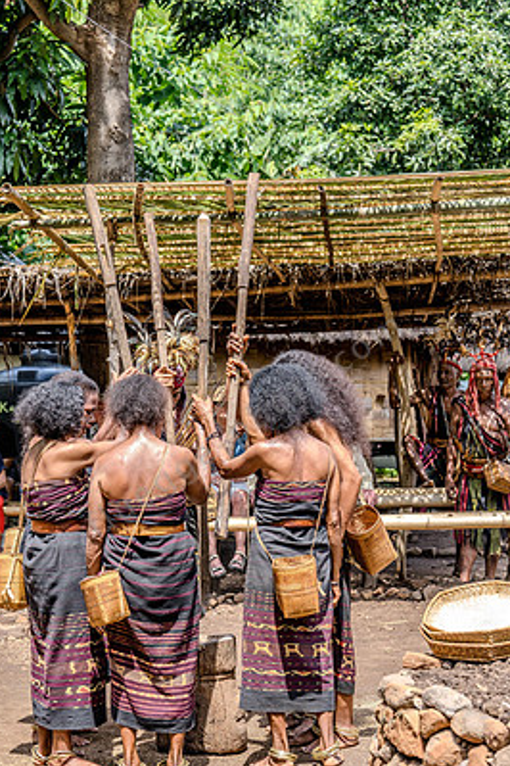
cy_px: 424
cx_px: 245
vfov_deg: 25.7
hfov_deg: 17.3
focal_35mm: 79
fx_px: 1679
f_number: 5
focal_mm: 70
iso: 320
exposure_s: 1/400
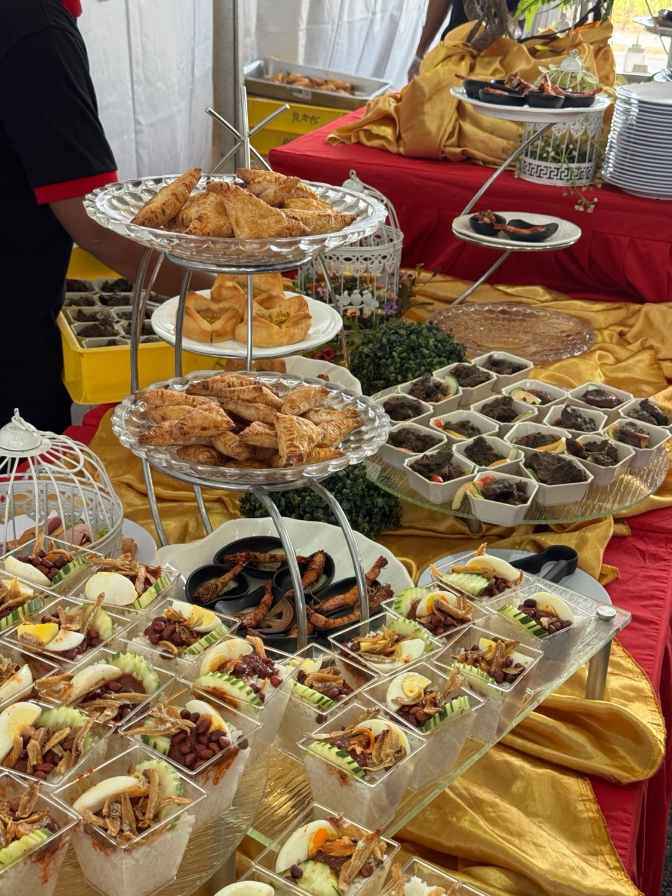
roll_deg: -2.9
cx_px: 336
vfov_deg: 39.7
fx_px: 1242
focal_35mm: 48
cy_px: 448
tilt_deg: -23.3
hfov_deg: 30.3
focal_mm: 6.76
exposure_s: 1/159
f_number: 1.78
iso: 64
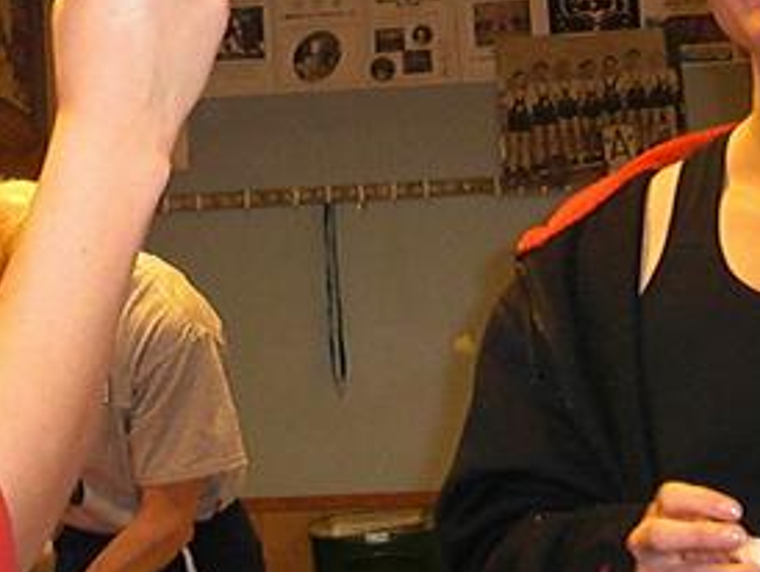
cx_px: 219
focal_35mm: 105
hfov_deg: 18.6
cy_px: -47
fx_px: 2307
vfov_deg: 13.8
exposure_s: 1/60
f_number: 2.8
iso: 400
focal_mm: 6.3
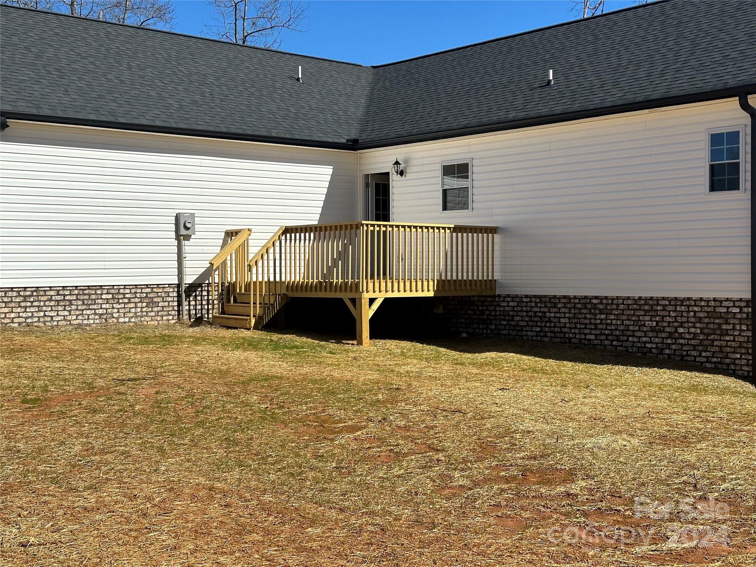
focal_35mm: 48
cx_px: 378
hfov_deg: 39.7
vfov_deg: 30.3
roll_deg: +0.2
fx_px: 1048
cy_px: 284
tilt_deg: -1.0
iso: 64
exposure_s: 1/6623
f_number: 1.78
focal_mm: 6.86
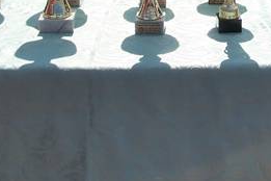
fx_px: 685
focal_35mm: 91
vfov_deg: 14.5
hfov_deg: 22.2
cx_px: 205
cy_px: -45
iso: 80
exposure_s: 1/500
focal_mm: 6.3
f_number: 5.6
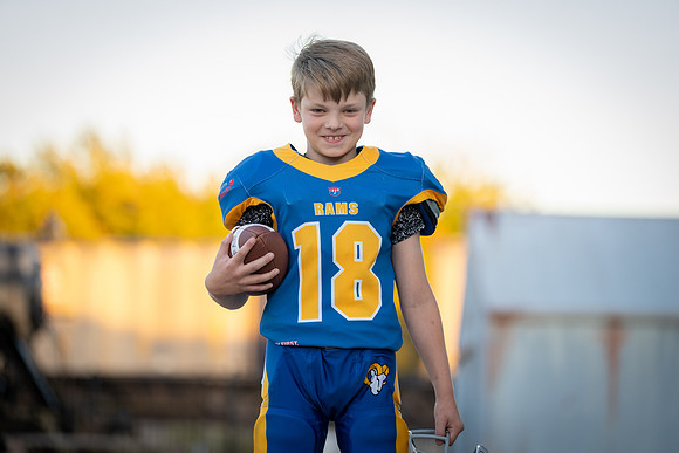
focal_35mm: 144
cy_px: 226
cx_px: 340
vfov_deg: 9.5
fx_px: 2717
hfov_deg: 14.2
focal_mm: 144
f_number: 2.8
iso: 320
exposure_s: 1/320
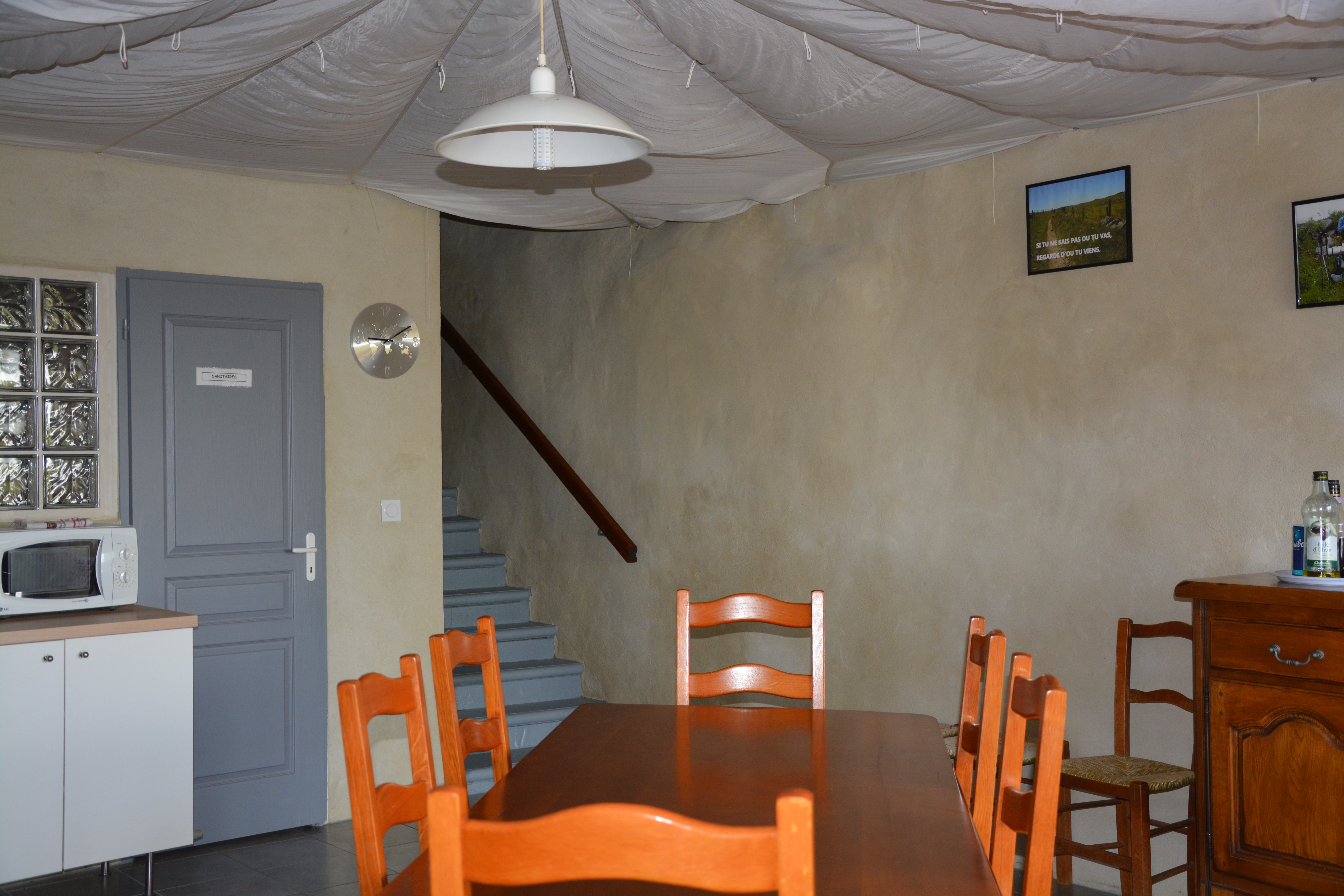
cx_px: 672
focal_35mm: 39
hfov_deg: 49.6
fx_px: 1456
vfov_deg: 34.2
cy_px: 448
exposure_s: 1/60
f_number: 4
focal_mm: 26
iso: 500
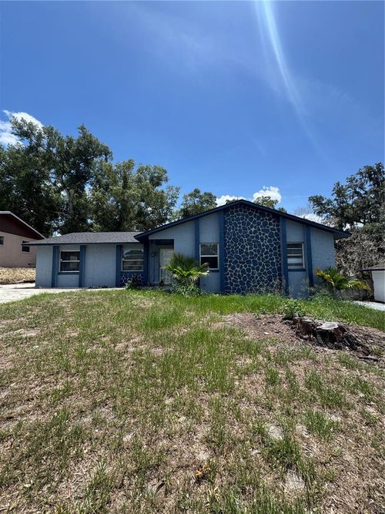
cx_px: 192
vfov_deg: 102.1
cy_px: 257
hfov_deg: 85.7
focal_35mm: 14
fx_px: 208
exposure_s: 1/868
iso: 40
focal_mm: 2.22
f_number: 2.2
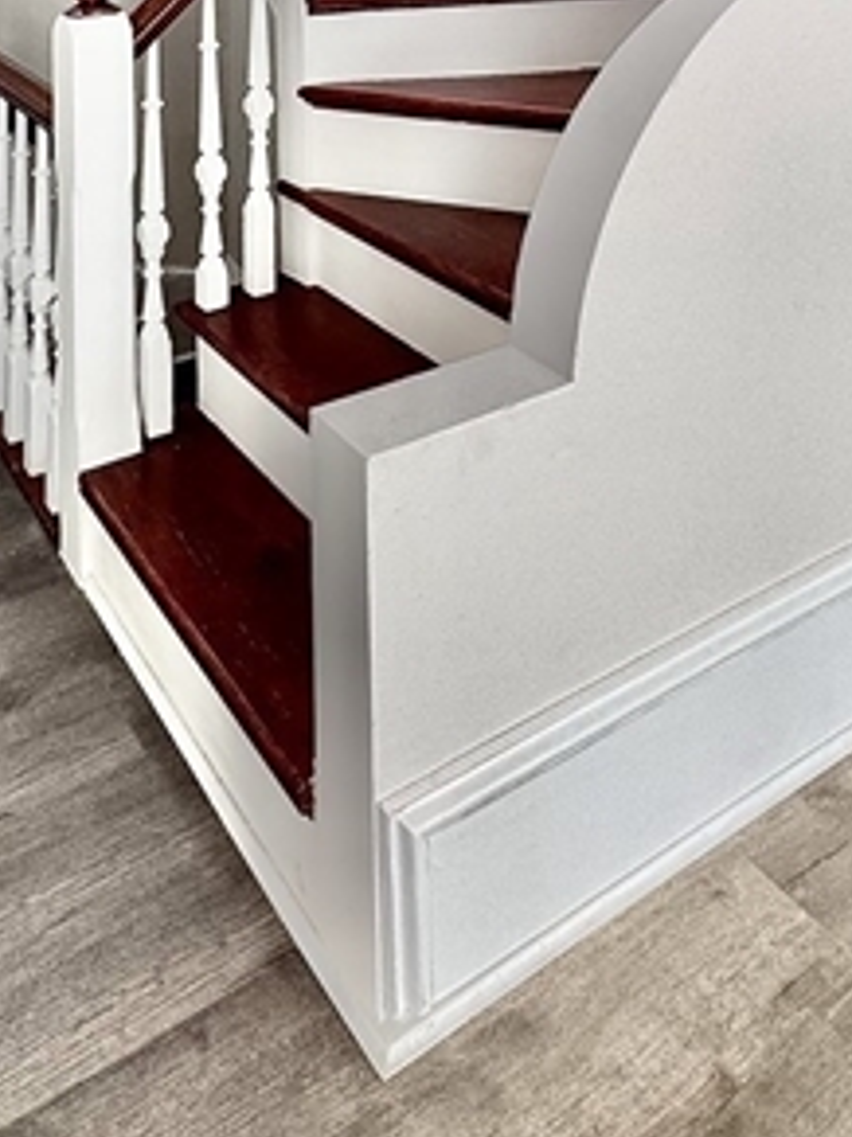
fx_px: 1215
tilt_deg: +3.9
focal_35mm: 37
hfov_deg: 38.6
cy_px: -270
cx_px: 363
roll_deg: -0.7
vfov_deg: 36.7
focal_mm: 2.22
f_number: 2.2
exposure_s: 1/120
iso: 50
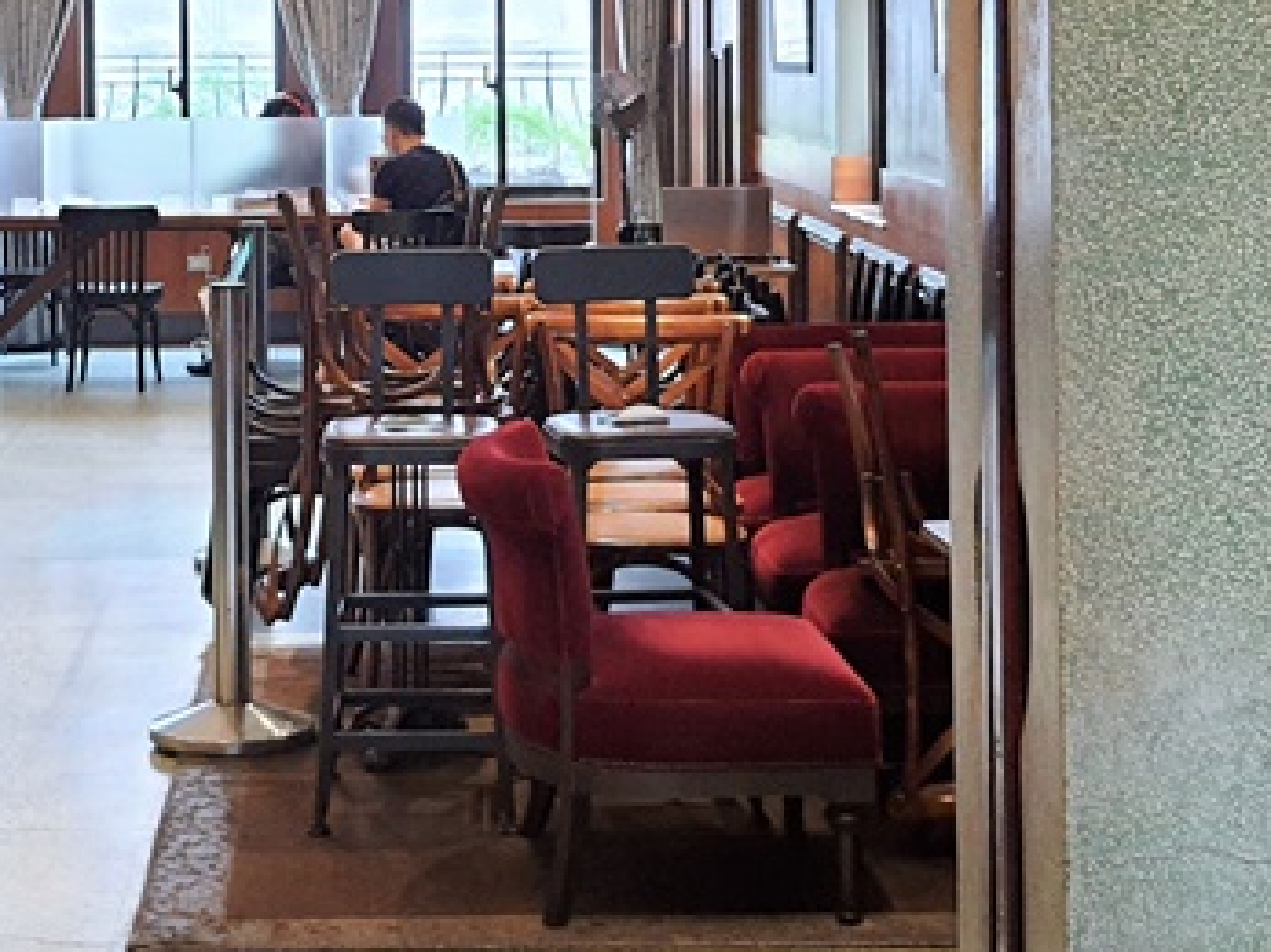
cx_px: 421
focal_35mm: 75
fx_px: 2753
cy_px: 95
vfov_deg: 19.3
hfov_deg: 25.9
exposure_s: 1/40
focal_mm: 4.32
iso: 200
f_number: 1.7
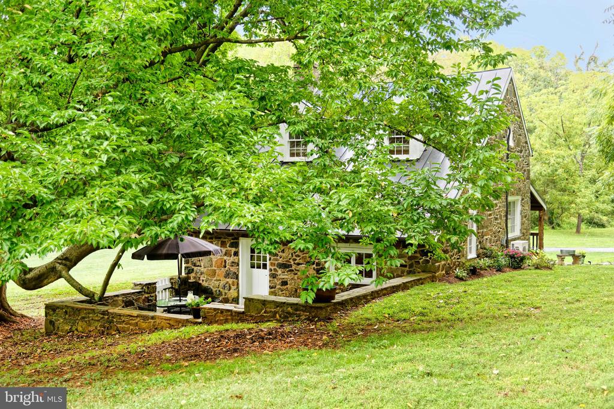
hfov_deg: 50.7
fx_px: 648
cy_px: 204
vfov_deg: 35.1
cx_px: 307
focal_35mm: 38
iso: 640
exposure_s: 1/200
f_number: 4
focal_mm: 38
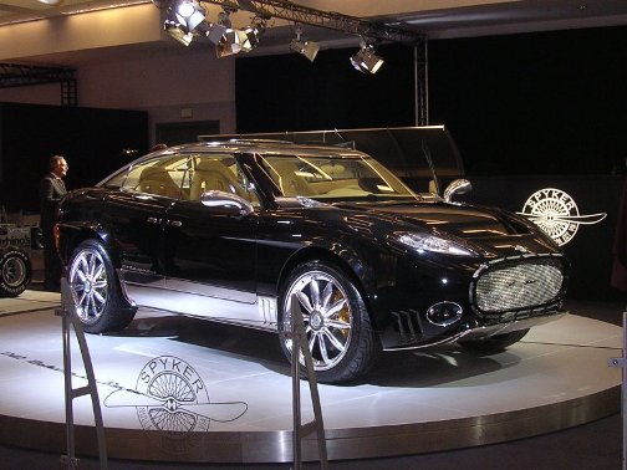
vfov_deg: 33.6
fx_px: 779
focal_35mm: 43
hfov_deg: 43.9
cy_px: 235
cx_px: 314
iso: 264
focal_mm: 6.6
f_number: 3
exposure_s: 1/60.1
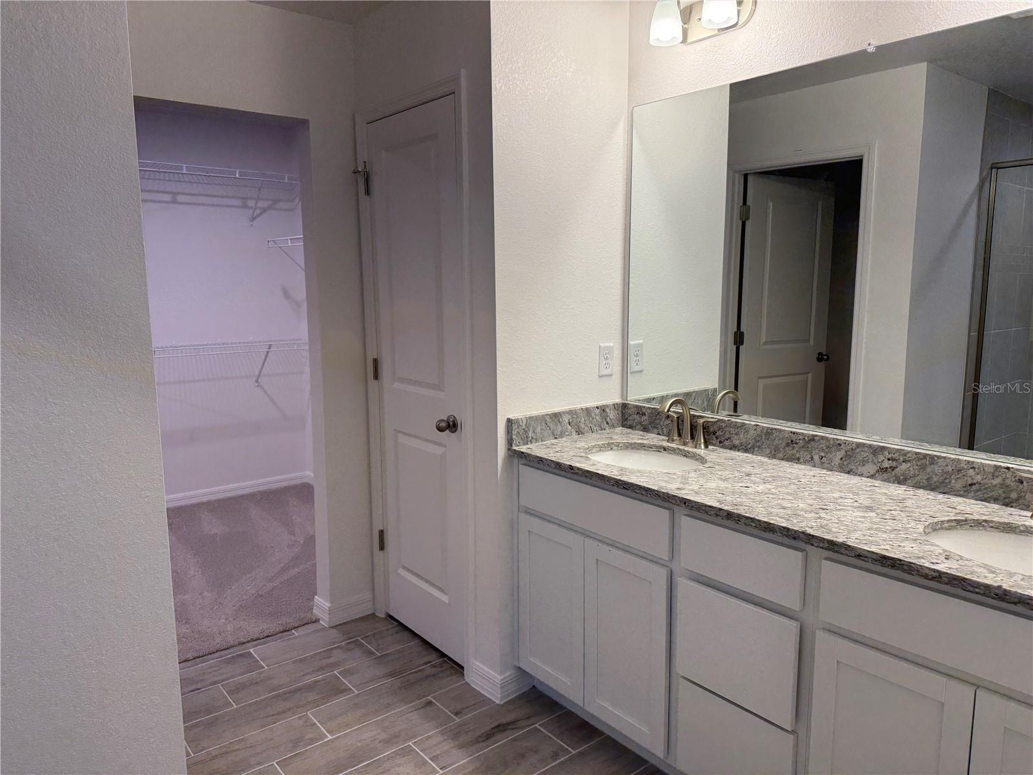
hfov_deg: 71.6
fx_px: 716
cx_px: 516
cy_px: 388
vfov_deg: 56.8
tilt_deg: -8.2
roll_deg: +0.1
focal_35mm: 24
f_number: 1.78
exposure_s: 1/148
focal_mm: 6.76
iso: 125
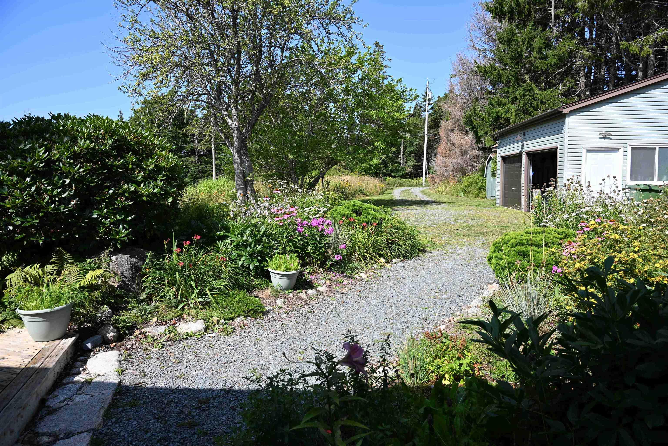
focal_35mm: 24
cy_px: 223
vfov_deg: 53.2
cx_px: 334
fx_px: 445
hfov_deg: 73.7
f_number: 6.3
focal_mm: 24
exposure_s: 1/320
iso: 100
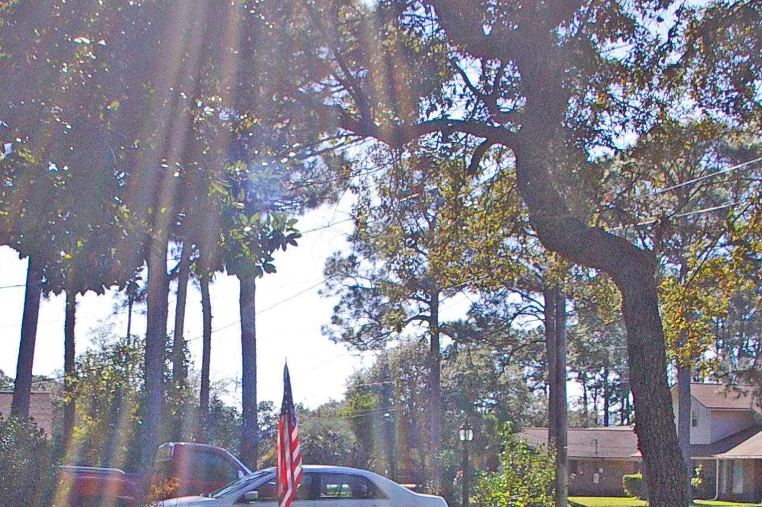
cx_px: 216
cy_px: 534
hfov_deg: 31.5
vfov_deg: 20.7
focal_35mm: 63
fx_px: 1332
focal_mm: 18
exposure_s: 1/500
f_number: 11
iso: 800
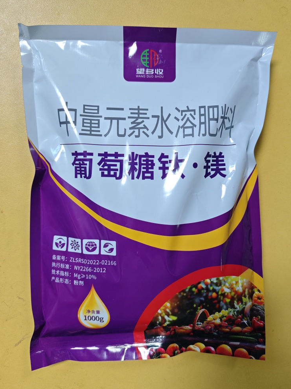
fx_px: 280
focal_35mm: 25
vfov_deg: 69.3
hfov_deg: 54.8
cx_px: 157
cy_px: 184
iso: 250
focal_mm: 6.55
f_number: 1.6
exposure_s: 1/100
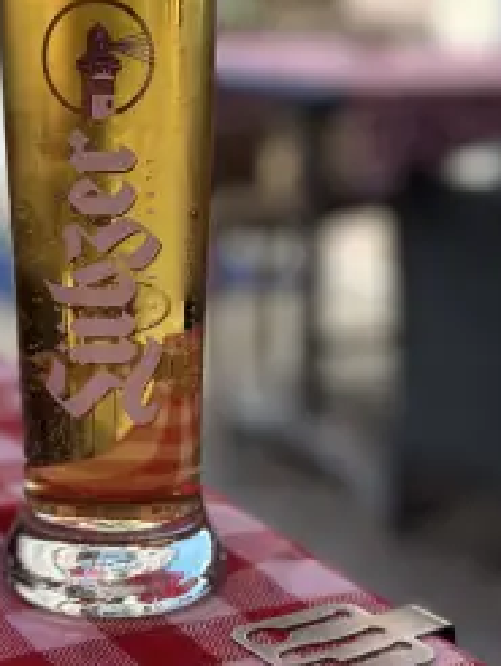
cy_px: 171
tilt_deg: -6.1
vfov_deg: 24.7
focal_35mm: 78
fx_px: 1503
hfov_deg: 18.8
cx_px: 135
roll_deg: -2.2
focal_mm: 6.86
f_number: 1.78
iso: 80
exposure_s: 1/619
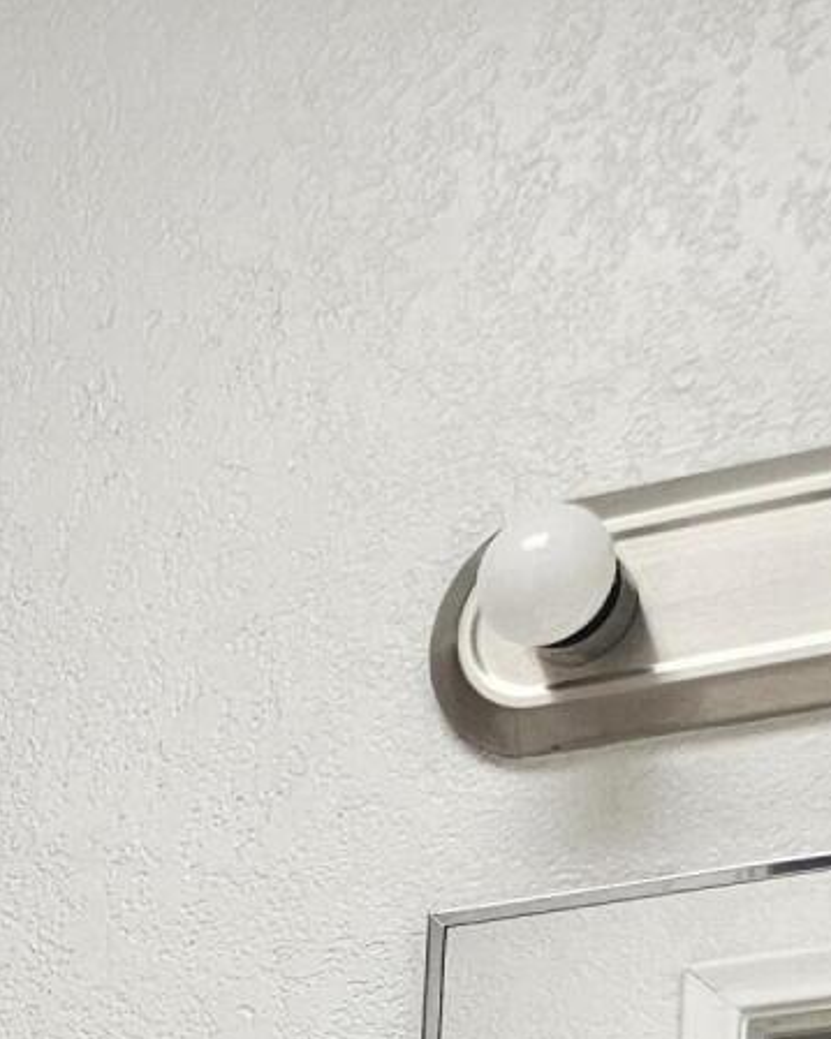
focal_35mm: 100
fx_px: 3075
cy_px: 2087
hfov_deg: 13.6
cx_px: -713
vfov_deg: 15.3
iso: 160
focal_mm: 5.4
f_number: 1.8
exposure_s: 1/359
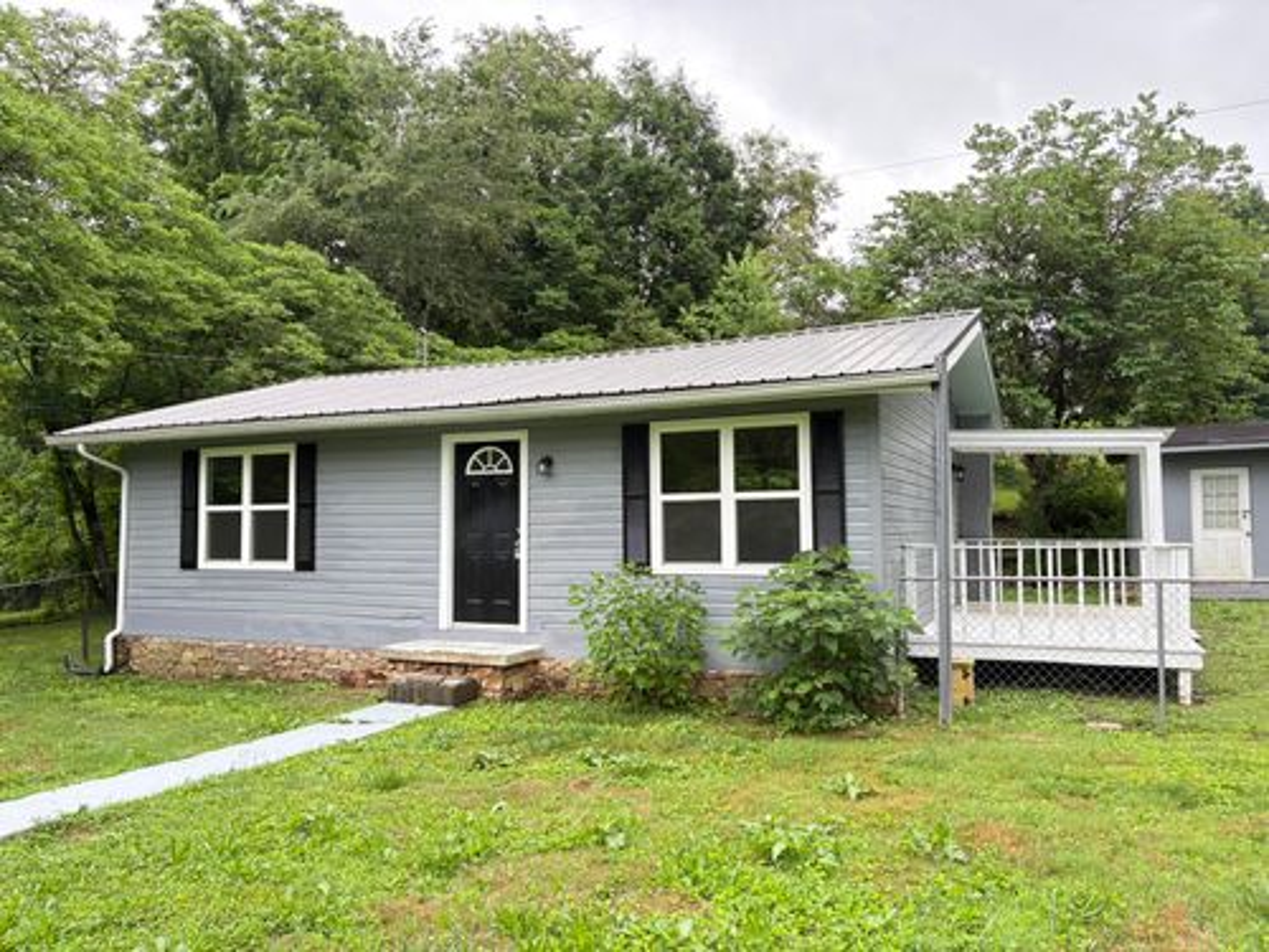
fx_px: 953
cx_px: 634
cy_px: 476
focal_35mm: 26
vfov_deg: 53.1
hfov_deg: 67.3
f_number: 1.6
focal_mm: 5.96
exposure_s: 1/384
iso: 64
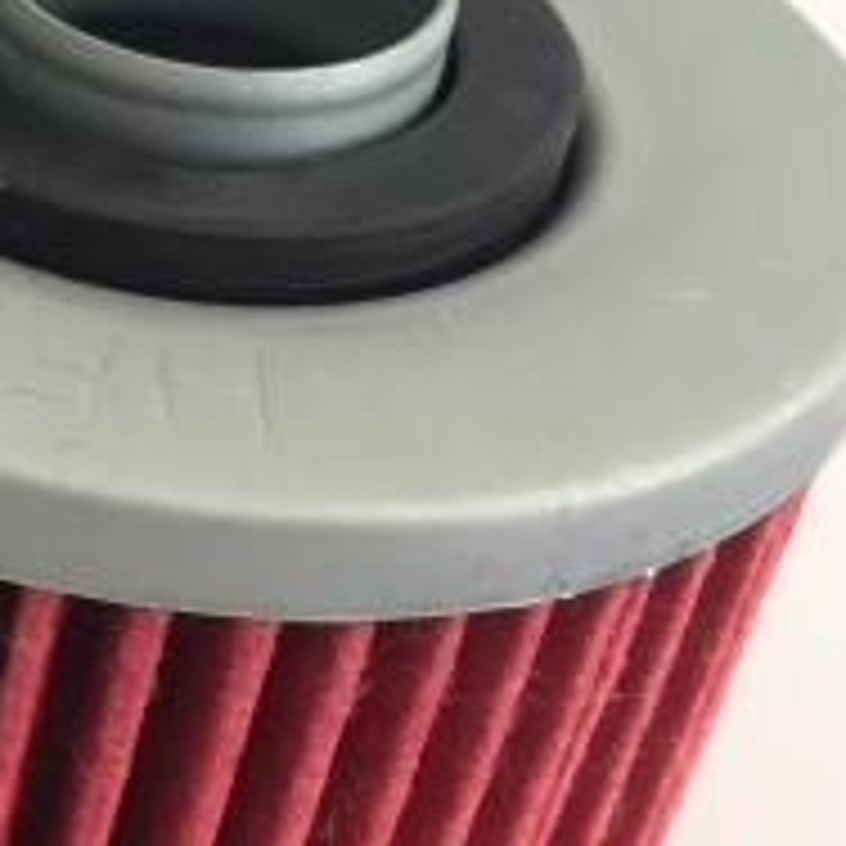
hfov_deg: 13.9
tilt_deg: -41.9
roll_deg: -2.6
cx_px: -756
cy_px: 616
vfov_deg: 15.9
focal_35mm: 109
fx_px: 3014
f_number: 2.2
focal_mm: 4.15
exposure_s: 1/40
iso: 32
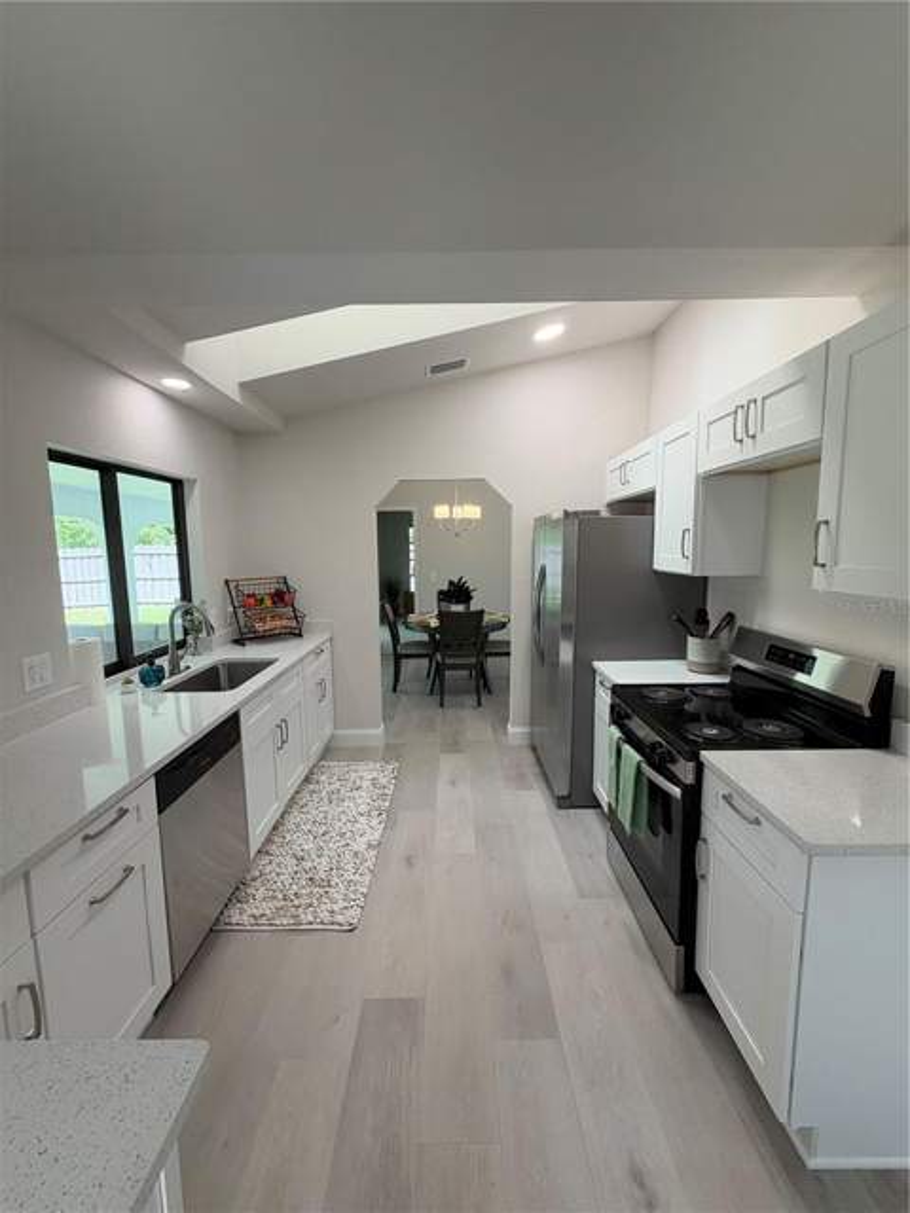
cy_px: 606
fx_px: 491
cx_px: 455
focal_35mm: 14
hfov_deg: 85.7
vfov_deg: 102.1
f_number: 2.2
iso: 80
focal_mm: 2.22
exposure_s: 1/120
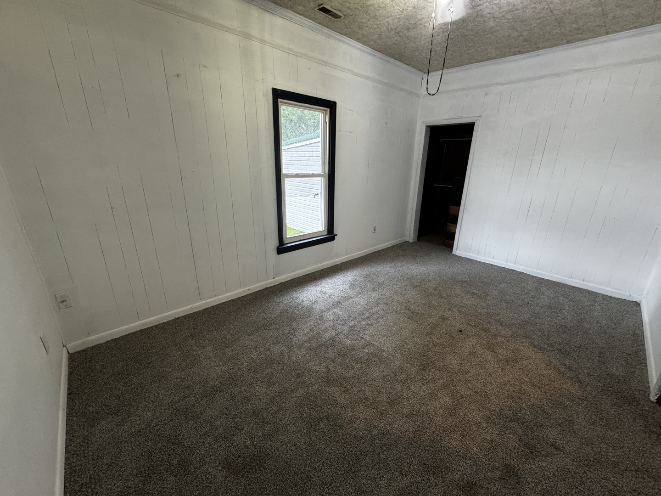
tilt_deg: -19.0
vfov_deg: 85.7
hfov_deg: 102.1
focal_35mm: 14
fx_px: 267
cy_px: 248
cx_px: 330
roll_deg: -1.6
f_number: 2.2
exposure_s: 1/60
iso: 400
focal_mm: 2.22
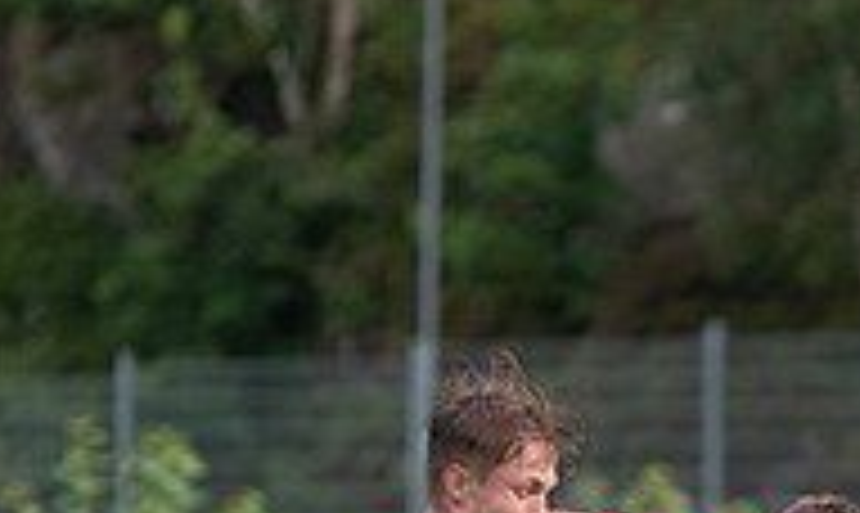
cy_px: 951
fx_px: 26039
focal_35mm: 1125
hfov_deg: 1.9
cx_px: 695
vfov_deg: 1.1
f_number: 4
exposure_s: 1/1250
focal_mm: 200
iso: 640
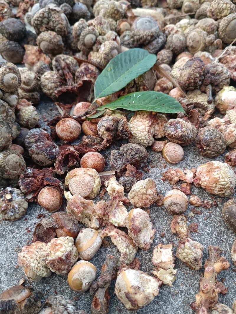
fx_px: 245
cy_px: 157
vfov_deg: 65.3
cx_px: 118
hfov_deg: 51.3
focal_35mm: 27
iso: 255
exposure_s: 1/50
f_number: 1.9
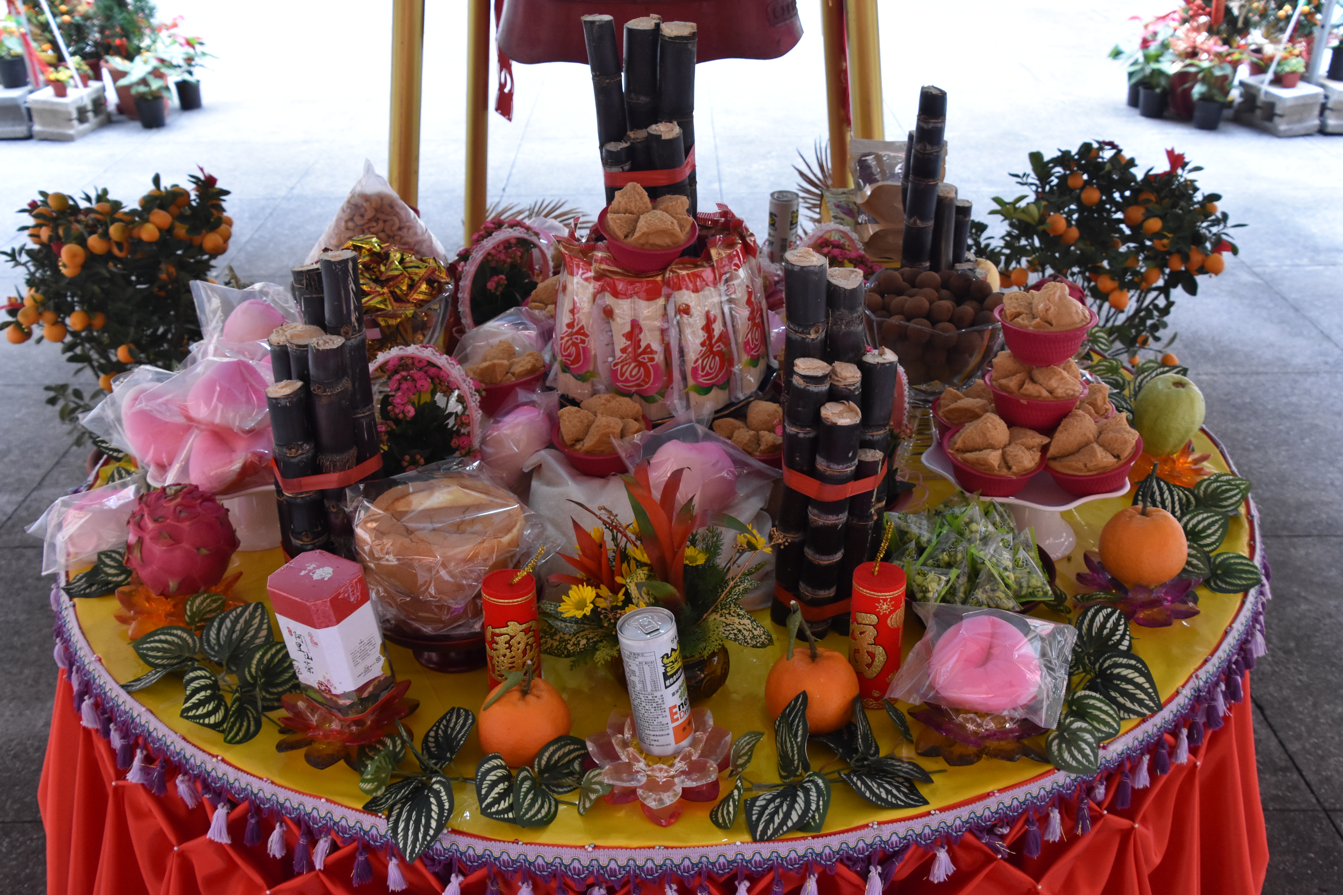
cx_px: 672
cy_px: 448
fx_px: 1343
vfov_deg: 36.9
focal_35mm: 36
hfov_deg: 53.1
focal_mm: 24
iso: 1600
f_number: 5.6
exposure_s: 1/125
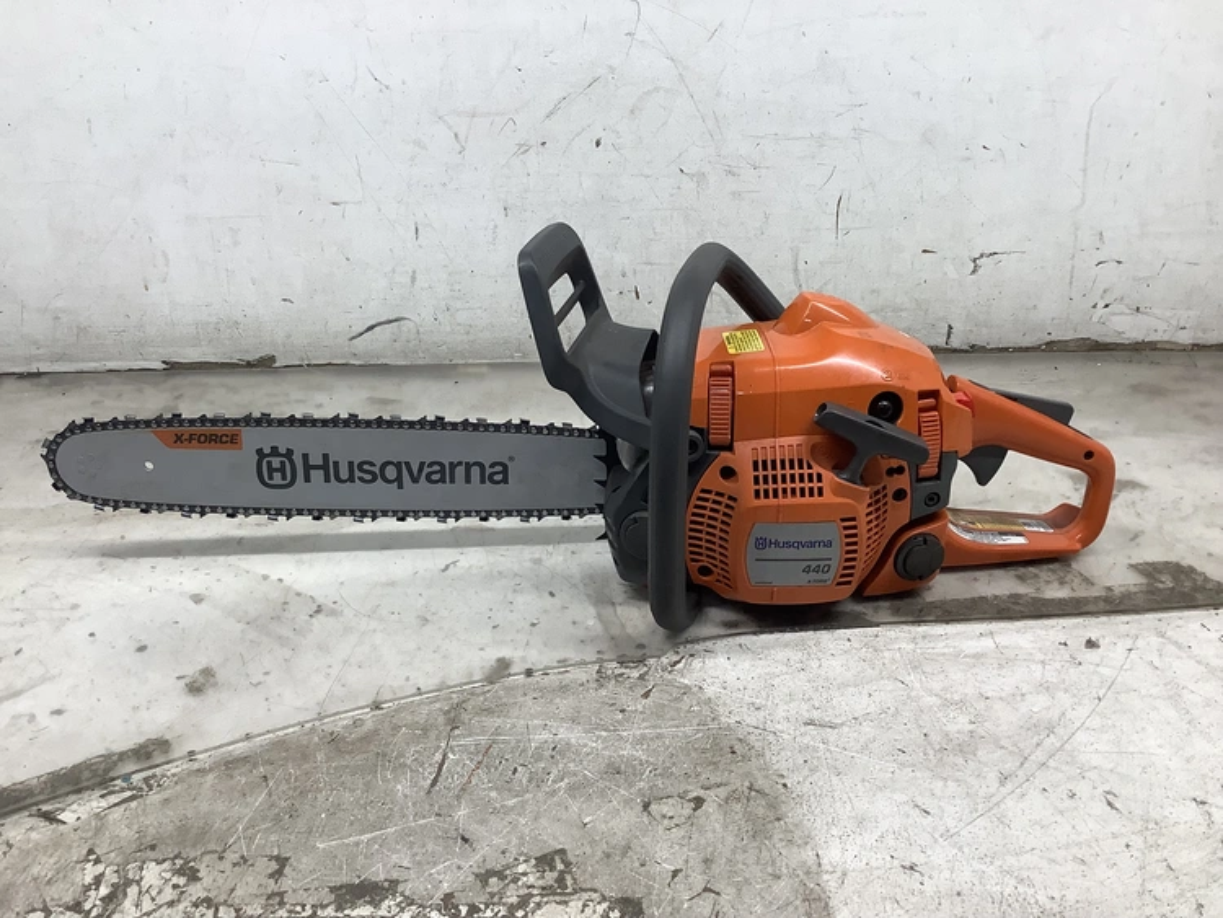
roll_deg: +1.9
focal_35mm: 31
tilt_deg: -23.2
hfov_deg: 58.3
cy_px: 459
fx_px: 1096
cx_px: 612
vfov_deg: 45.5
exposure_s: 1/120
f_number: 2.4
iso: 80
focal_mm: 3.3
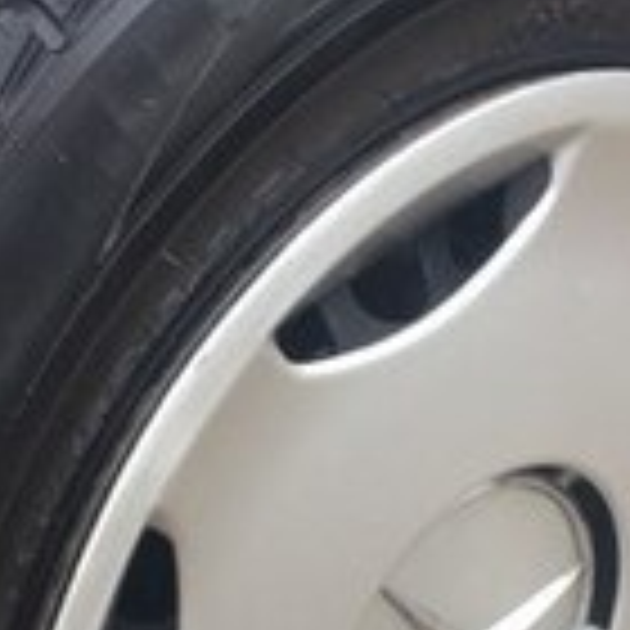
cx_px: 248
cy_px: 774
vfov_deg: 18.0
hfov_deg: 19.1
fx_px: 1874
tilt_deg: -42.8
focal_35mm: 91
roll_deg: +9.4
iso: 50
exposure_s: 1/100
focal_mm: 4.15
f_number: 2.2
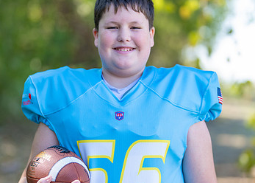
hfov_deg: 20.2
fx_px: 717
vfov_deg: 14.5
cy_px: 109
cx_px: 128
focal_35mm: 99
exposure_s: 1/1000
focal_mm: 50
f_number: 1.2
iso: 100
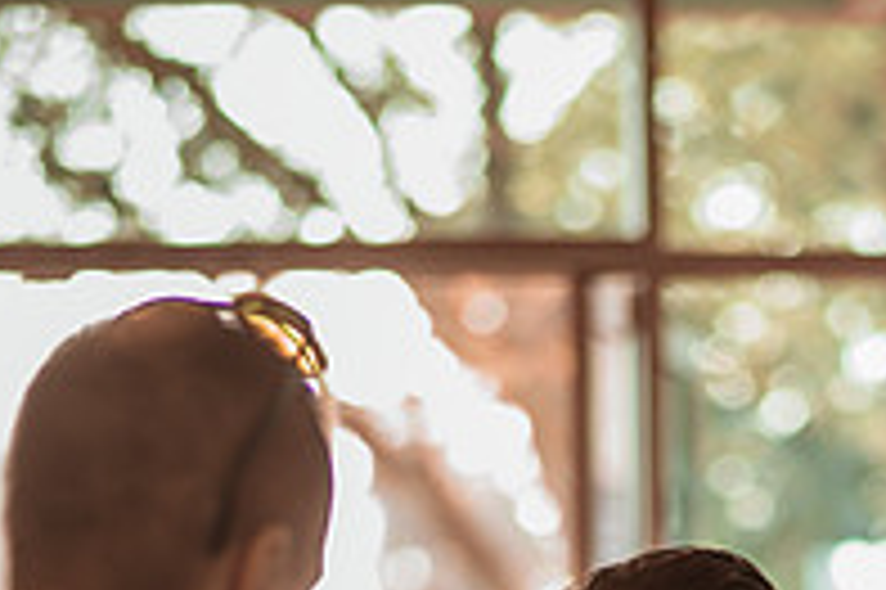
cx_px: 733
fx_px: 4205
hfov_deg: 12.0
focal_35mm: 171
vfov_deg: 7.9
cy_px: 867
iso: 125
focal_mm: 58
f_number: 1.4
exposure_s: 1/250
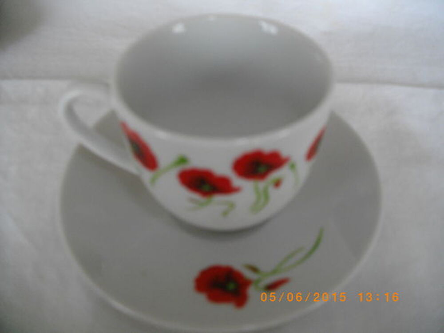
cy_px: 166
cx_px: 222
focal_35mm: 32
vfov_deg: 44.2
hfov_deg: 56.8
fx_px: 410
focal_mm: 5.7
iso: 200
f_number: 2.9
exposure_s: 1/60
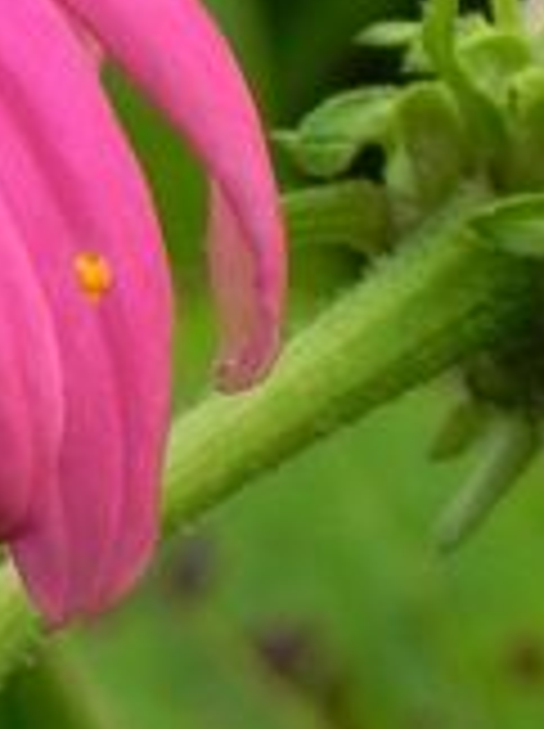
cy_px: -36
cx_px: -782
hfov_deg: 0.8
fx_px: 39119
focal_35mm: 1862
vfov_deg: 1.1
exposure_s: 1/40
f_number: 5
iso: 160
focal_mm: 67.2
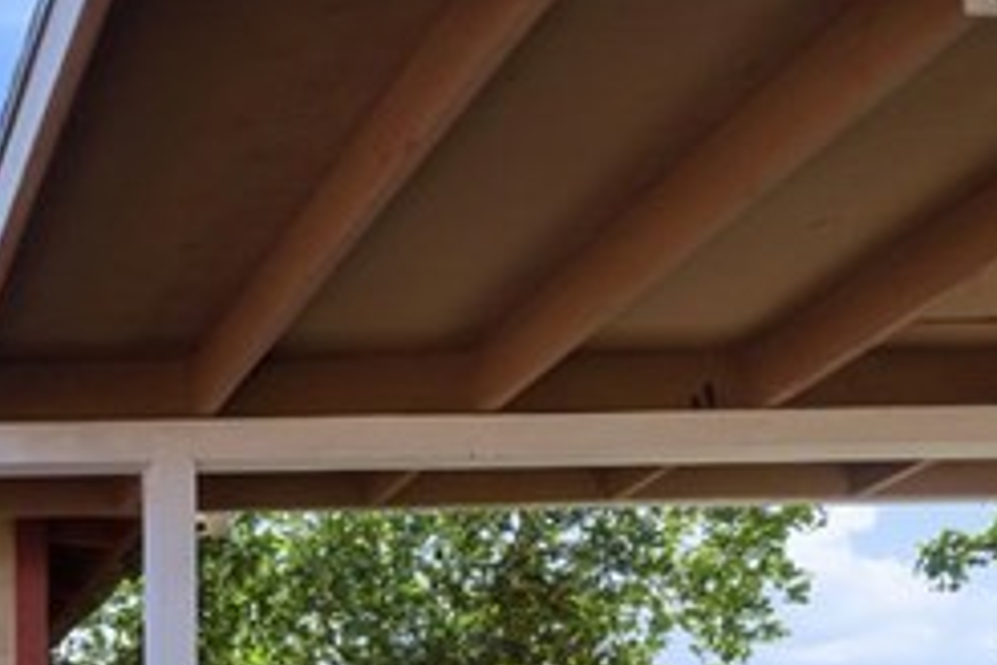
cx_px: -340
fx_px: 1385
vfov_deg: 22.5
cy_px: 977
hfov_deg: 30.2
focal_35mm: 50
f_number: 5
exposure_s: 1/6400
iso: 800
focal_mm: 12
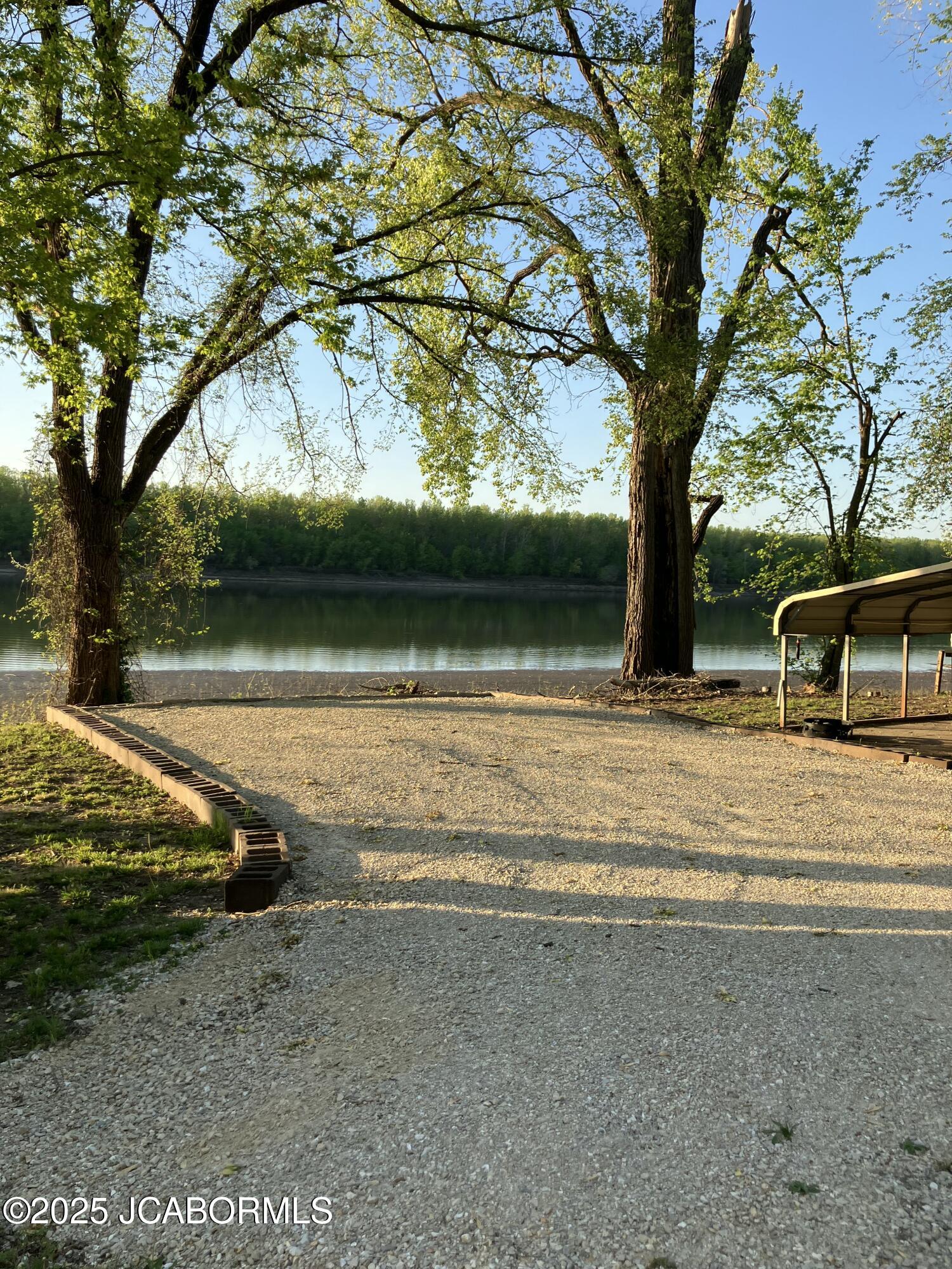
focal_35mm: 28
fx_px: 1027
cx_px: 476
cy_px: 634
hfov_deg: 49.7
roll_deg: -0.8
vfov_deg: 63.4
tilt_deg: -6.3
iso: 32
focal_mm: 3.99
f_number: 1.8
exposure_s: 1/486
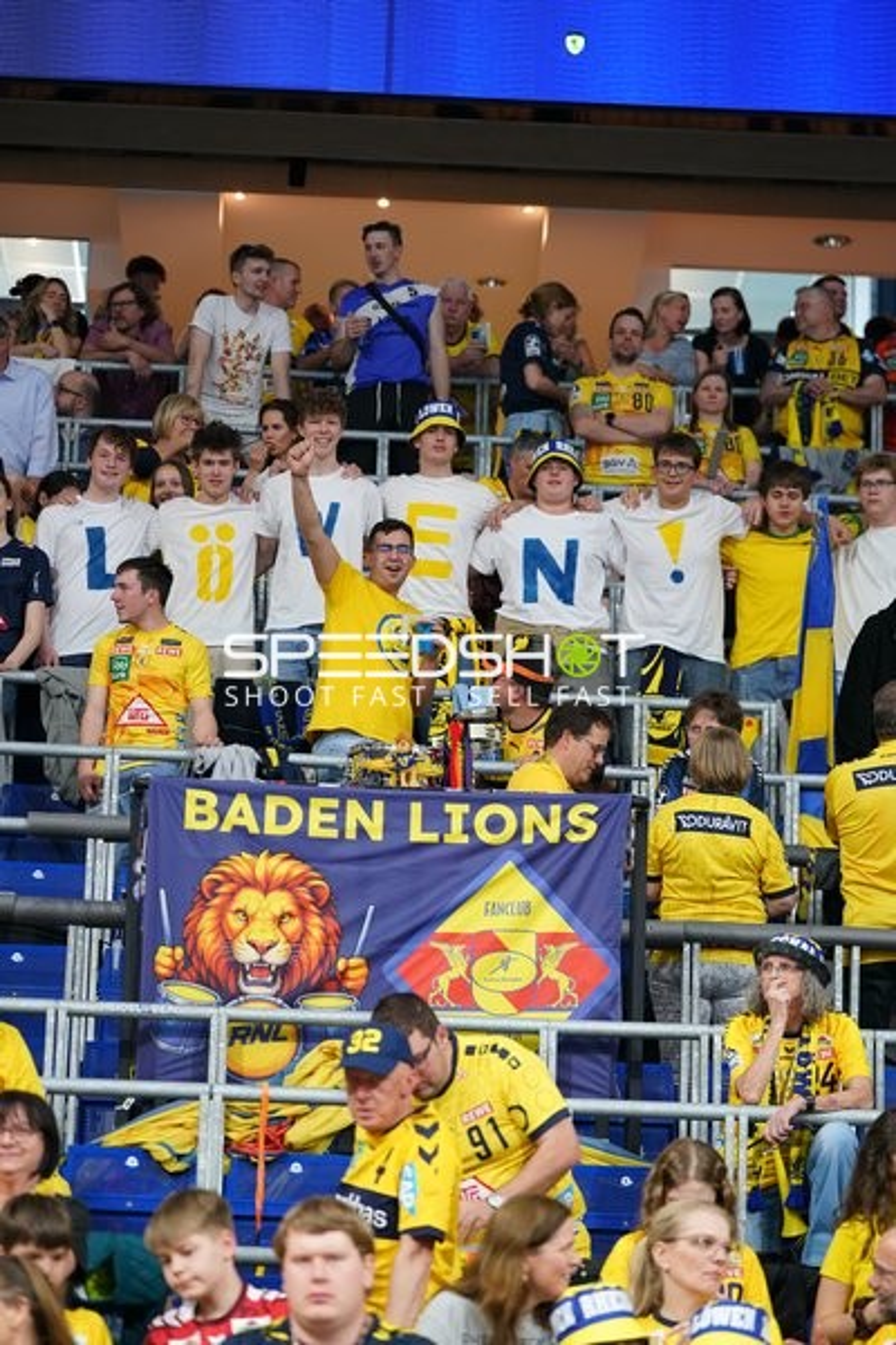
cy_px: 672
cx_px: 448
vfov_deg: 17.3
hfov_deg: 11.6
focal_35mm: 118
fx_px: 4405
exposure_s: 1/500
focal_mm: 118
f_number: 2.8
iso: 4000
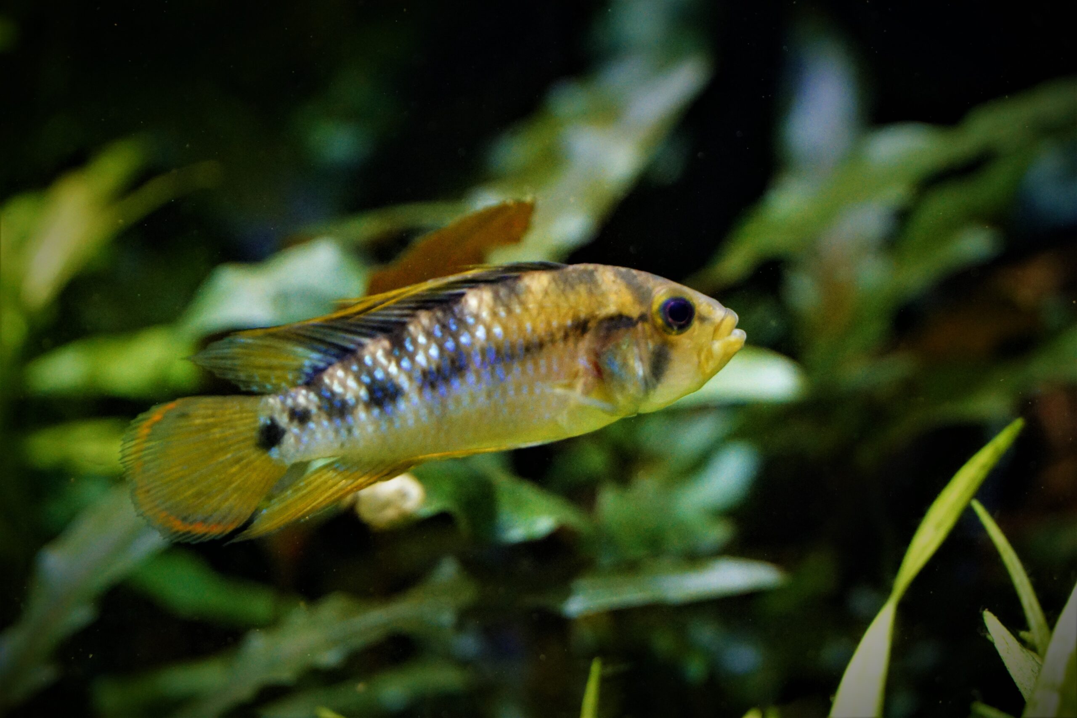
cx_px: 538
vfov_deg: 8.4
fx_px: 4891
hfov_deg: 12.6
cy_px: 359
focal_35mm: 164
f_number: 5.6
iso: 10000
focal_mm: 109
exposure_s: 1/250
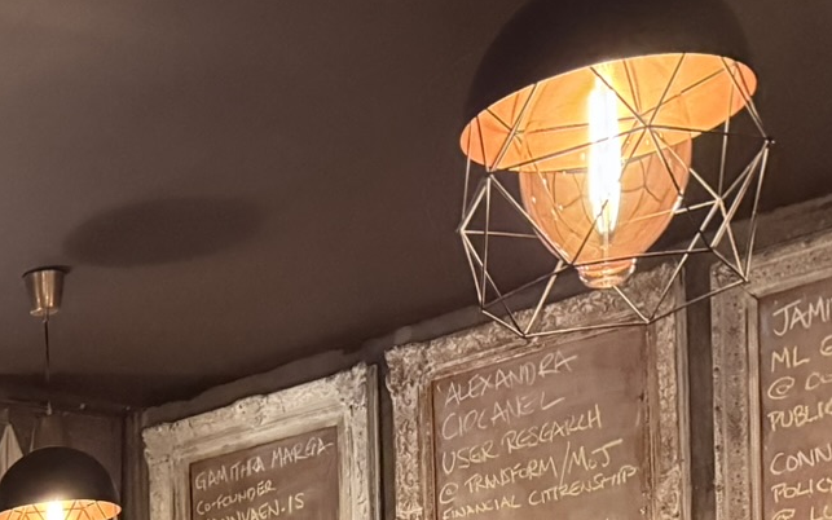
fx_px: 1837
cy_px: 986
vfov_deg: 14.0
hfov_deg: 23.0
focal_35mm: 81
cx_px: -210
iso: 1000
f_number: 1.78
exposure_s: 1/33
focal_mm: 6.76
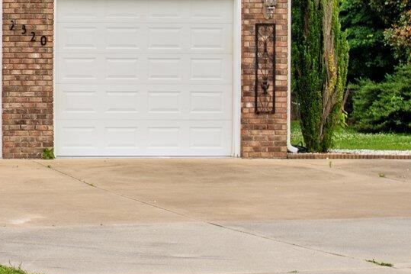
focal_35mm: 133
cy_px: -16
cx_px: -287
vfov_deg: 10.2
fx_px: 1518
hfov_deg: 14.0
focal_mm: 35
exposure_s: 1/160
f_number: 8
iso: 100
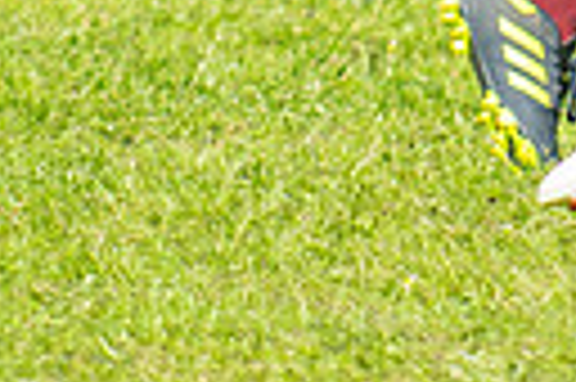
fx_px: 23889
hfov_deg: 1.4
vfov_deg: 0.9
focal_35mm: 1495
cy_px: -506
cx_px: 557
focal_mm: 175
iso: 250
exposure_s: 1/2500
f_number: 3.2
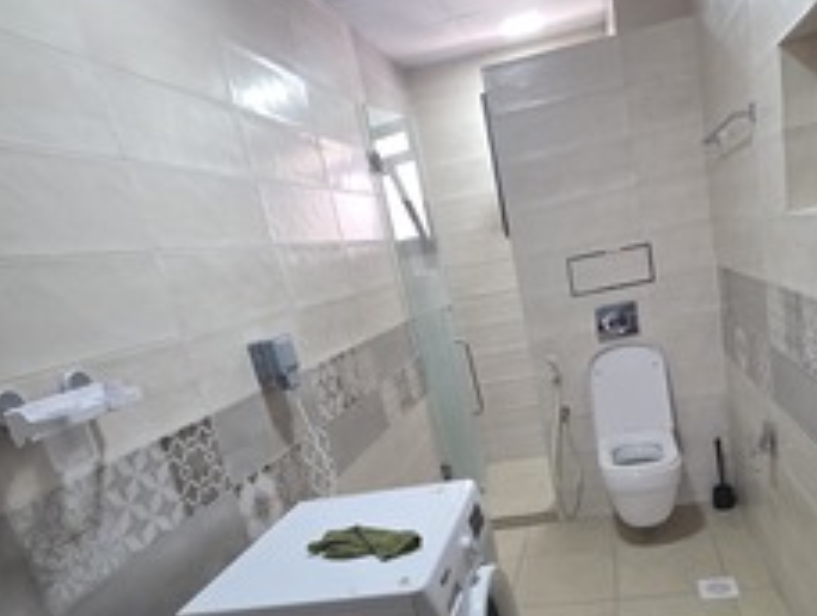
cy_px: 460
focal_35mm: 26
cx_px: 496
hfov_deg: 66.4
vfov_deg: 51.0
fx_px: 615
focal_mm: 2.2
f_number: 1.9
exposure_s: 1/50
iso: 160
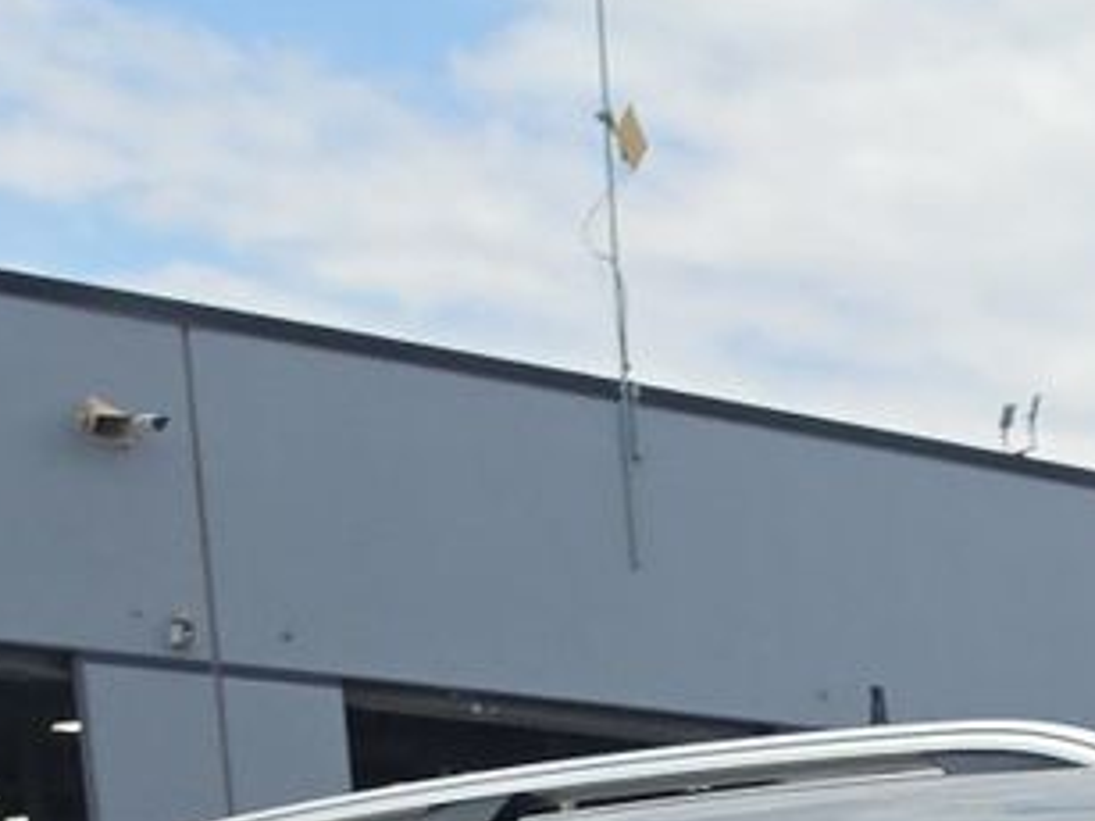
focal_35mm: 120
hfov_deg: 14.5
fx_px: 3794
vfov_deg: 10.6
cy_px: 1945
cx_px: 1940
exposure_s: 1/6806
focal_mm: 6.5
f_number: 1.4
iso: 64
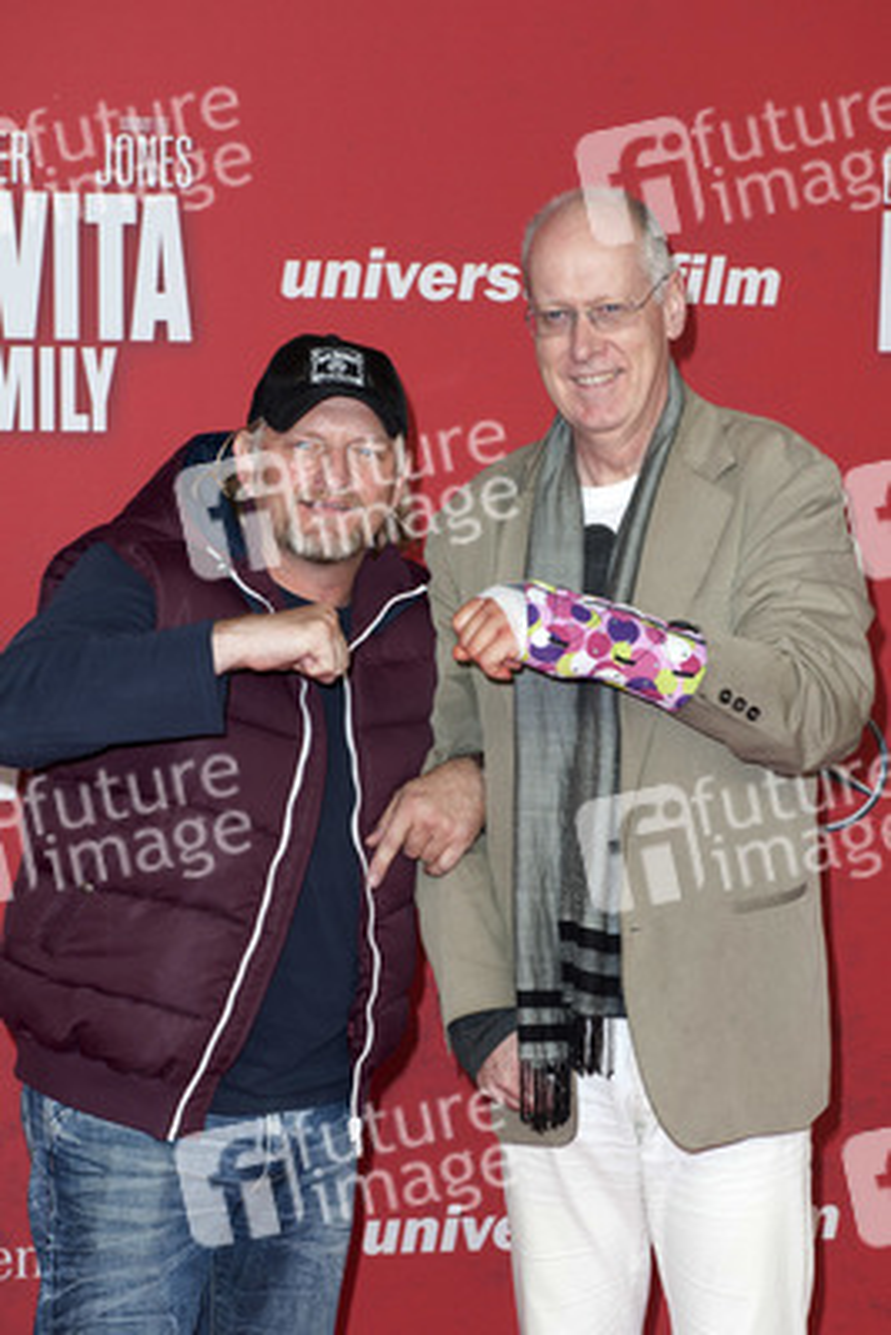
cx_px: 446
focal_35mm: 70
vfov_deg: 28.8
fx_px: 2596
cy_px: 668
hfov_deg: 19.5
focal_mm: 70
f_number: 5.6
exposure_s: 1/250
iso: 800
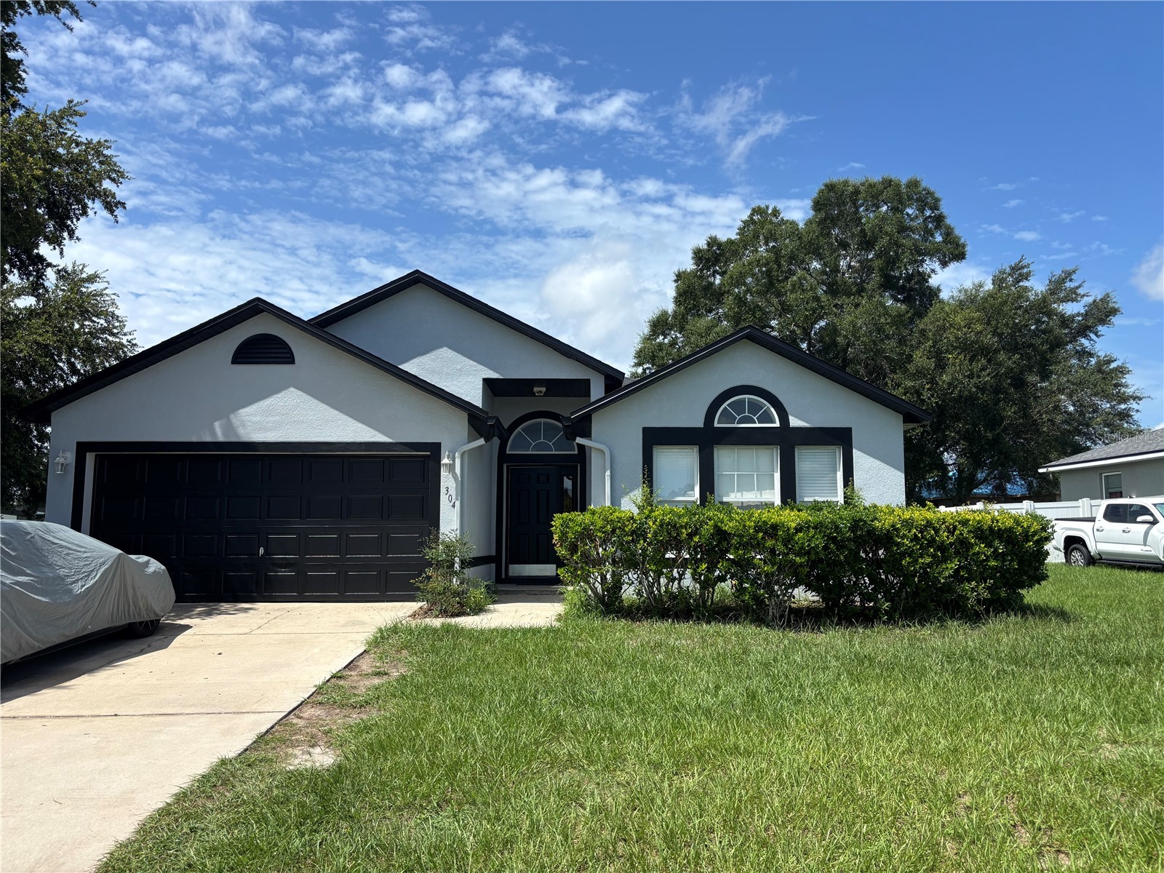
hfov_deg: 67.3
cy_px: 436
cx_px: 582
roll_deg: +0.0
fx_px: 874
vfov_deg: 53.1
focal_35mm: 26
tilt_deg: +7.5
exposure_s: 1/3205
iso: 50
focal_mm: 5.96
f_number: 1.6
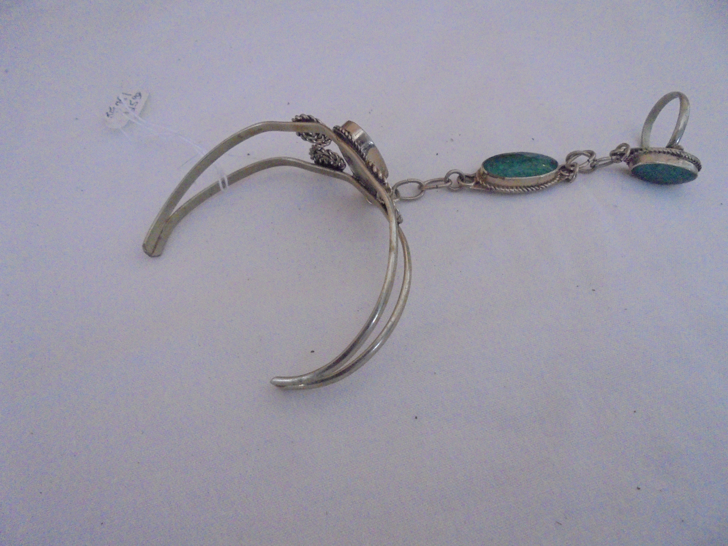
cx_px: 364
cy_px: 273
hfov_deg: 67.3
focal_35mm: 26
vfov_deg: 53.1
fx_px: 547
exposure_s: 1/80
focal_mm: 4.6
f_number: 3.5
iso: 800
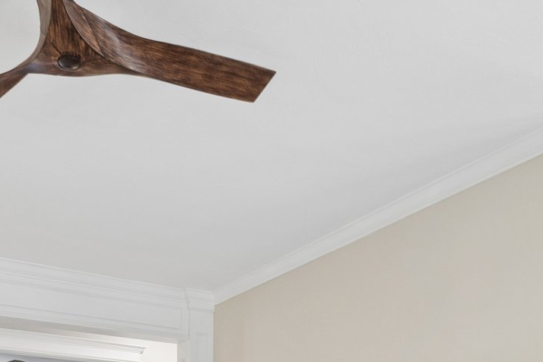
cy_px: 478
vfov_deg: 26.3
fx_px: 649
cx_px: 186
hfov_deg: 44.8
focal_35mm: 43
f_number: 8
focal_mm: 10
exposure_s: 1/13
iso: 250
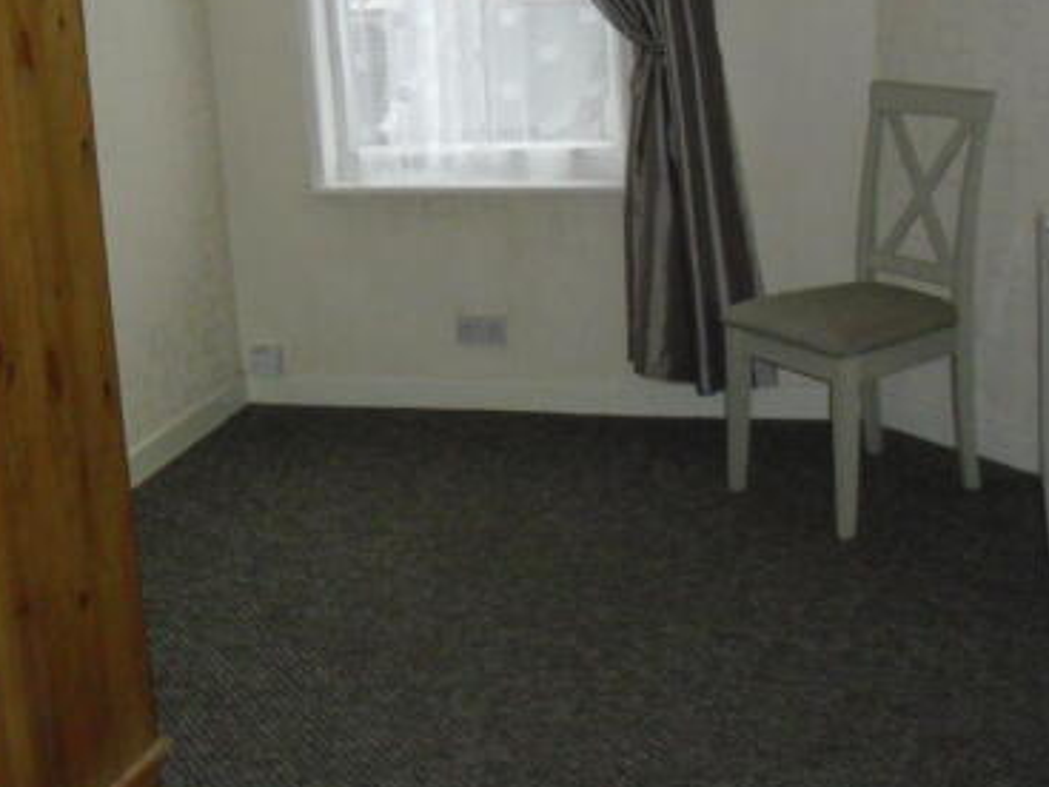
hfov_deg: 33.7
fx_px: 1727
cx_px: 426
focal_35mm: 57
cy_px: 198
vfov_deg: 25.4
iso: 400
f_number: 3.1
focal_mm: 6.3
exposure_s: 1/60
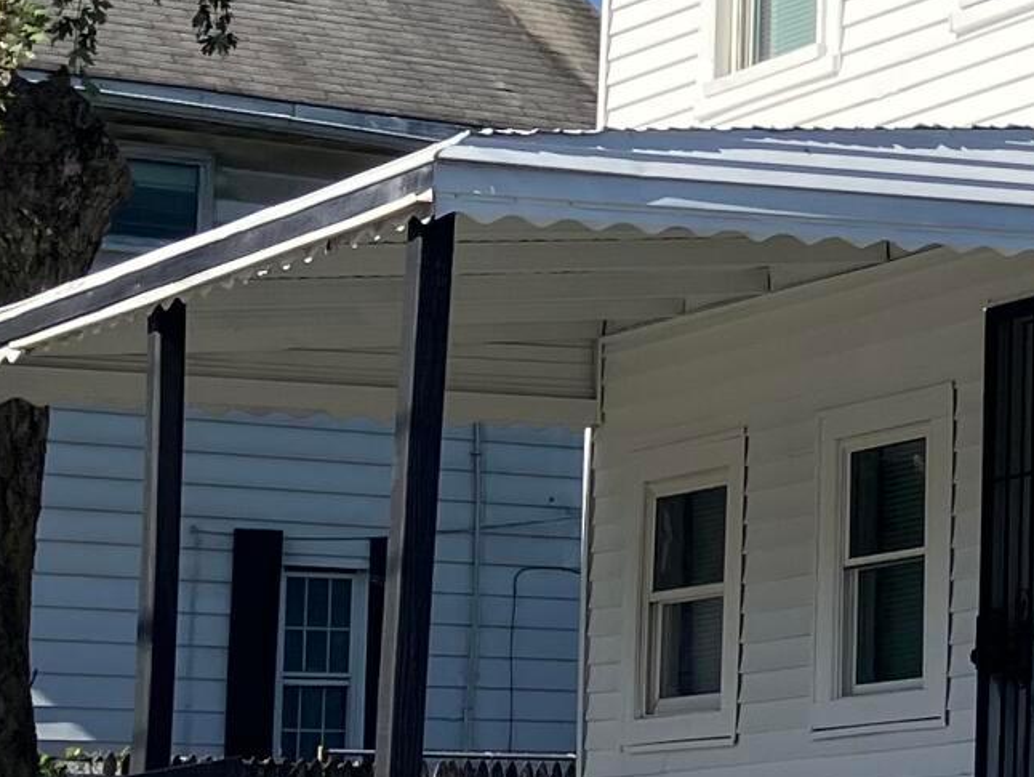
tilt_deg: +10.0
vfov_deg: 11.4
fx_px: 3885
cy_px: 308
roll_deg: +0.8
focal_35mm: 130
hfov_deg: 14.0
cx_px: 1665
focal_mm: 3.99
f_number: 1.8
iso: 32
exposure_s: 1/2208
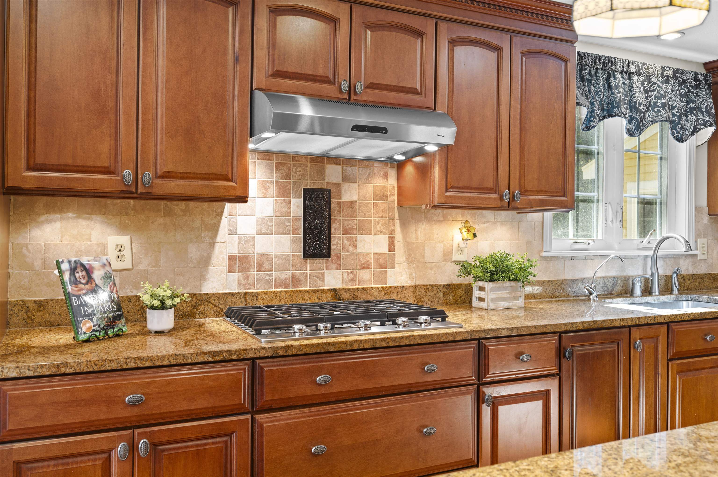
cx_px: 359
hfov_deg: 62.0
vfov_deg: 43.5
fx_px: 598
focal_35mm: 30
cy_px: 238
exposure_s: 6
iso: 250
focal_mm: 30
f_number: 7.1
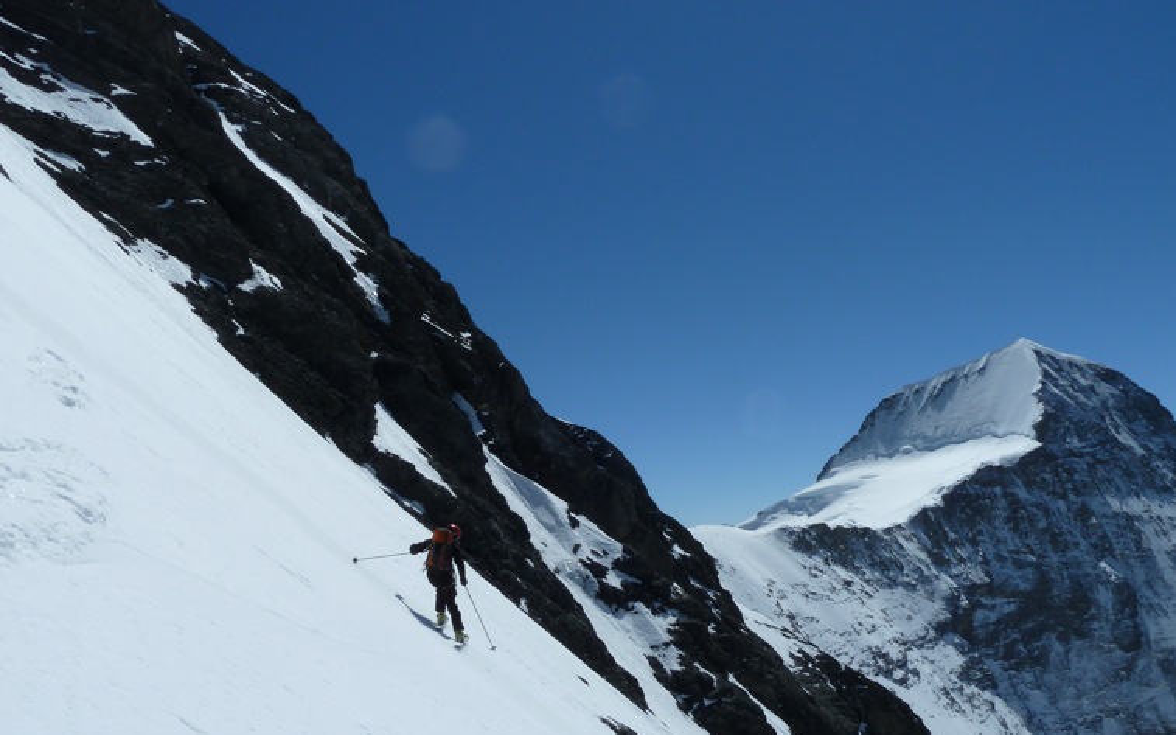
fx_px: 897
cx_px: 584
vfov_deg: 44.1
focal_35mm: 28
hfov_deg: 66.5
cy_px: 465
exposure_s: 1/800
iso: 80
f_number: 6.3
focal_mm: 4.1
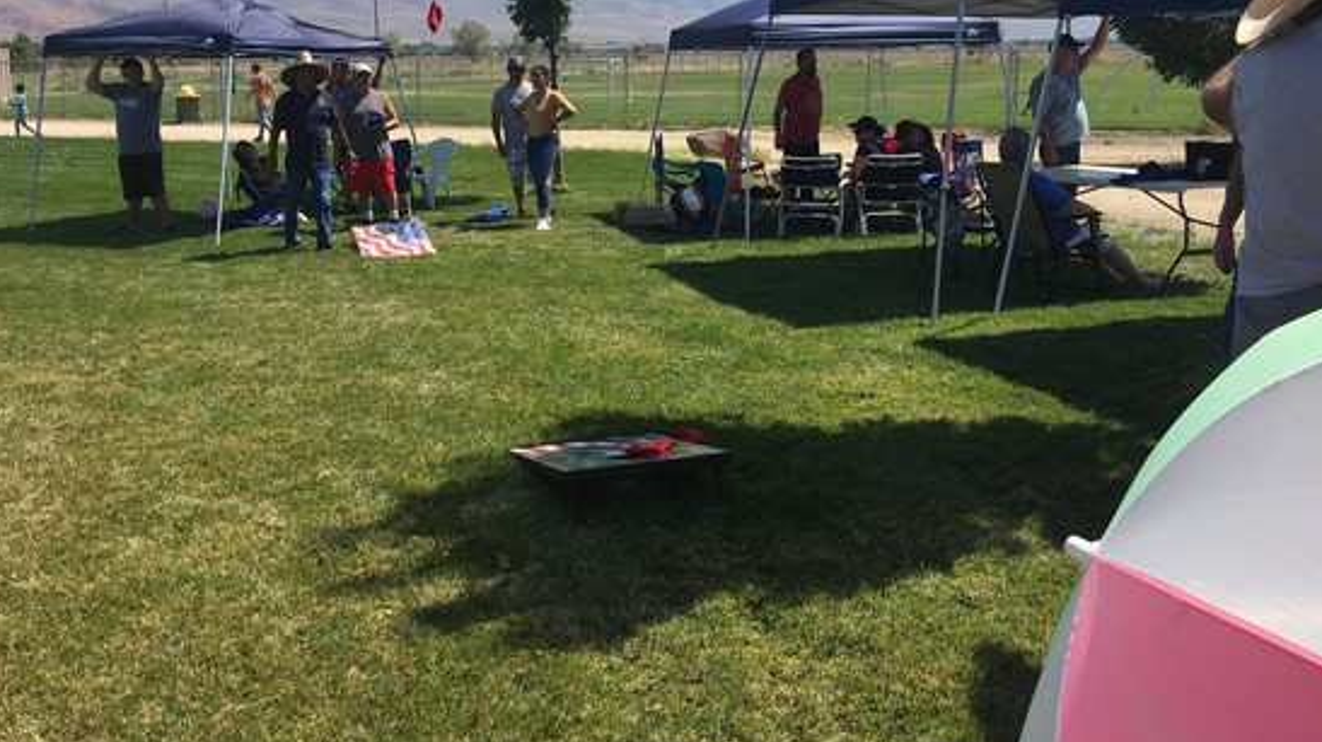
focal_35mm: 37
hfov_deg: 54.0
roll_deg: +0.5
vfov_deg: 31.6
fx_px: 1296
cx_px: 645
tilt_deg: -7.6
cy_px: 230
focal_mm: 4.15
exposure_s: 1/1923
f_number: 2.2
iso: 25
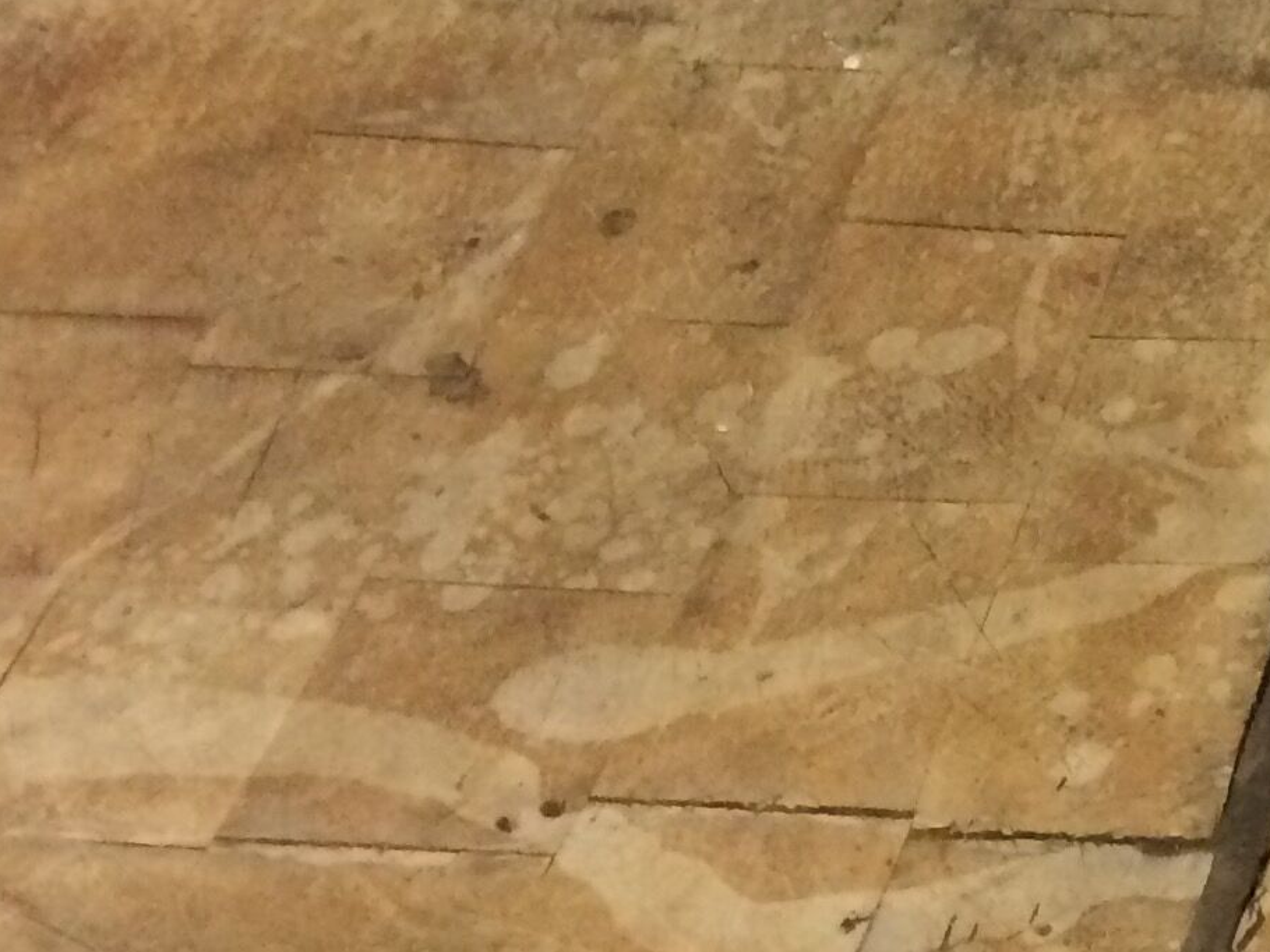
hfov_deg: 16.8
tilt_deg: -45.0
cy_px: 742
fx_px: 3817
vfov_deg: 14.2
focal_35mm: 104
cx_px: 2003
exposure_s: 1/33
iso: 320
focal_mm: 4.15
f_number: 2.2
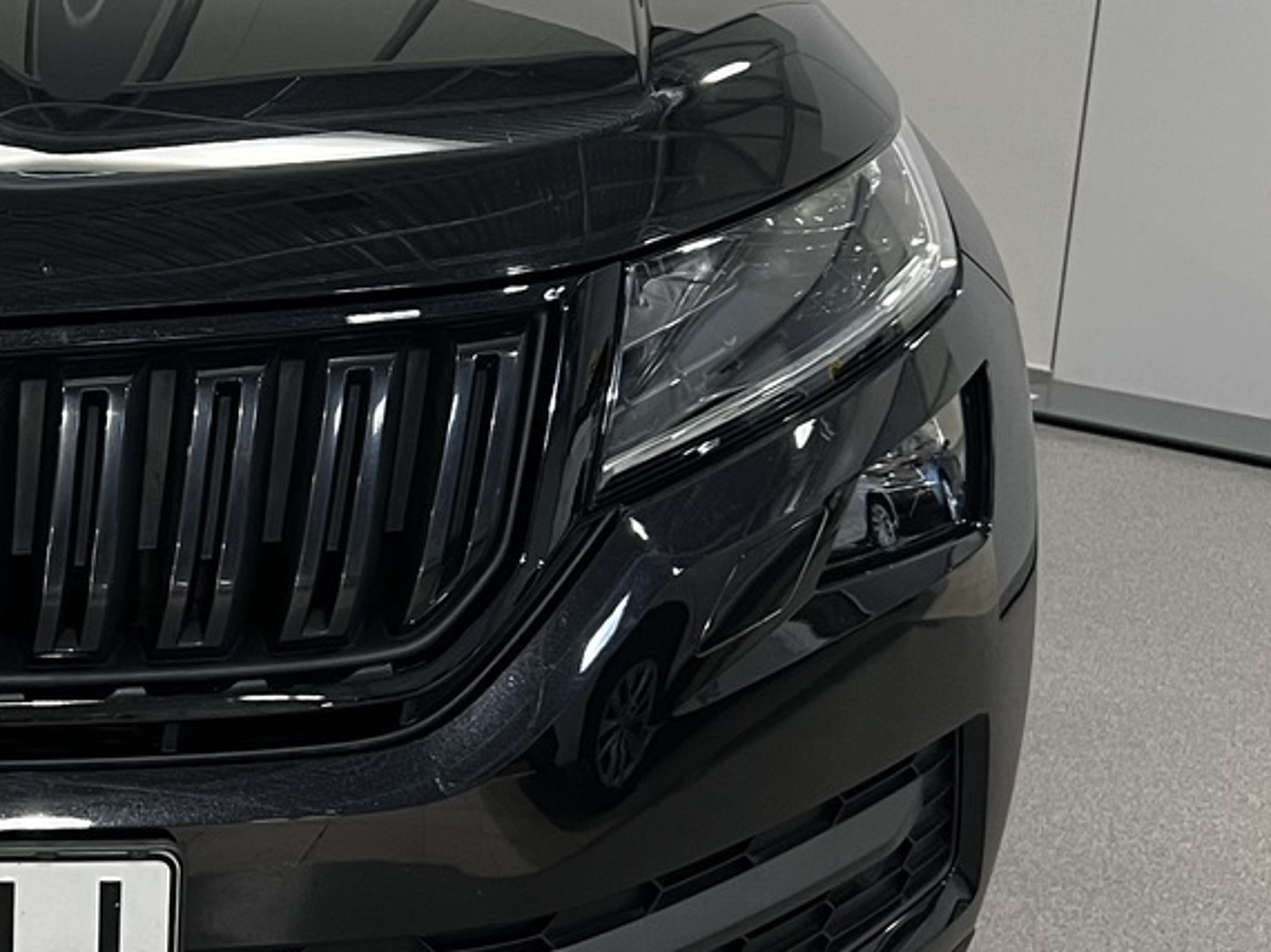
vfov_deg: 20.2
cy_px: 484
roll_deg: +1.1
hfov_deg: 24.4
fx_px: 2679
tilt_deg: -15.0
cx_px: -225
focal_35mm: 73
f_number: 1.5
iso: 125
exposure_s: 1/50
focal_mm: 5.7
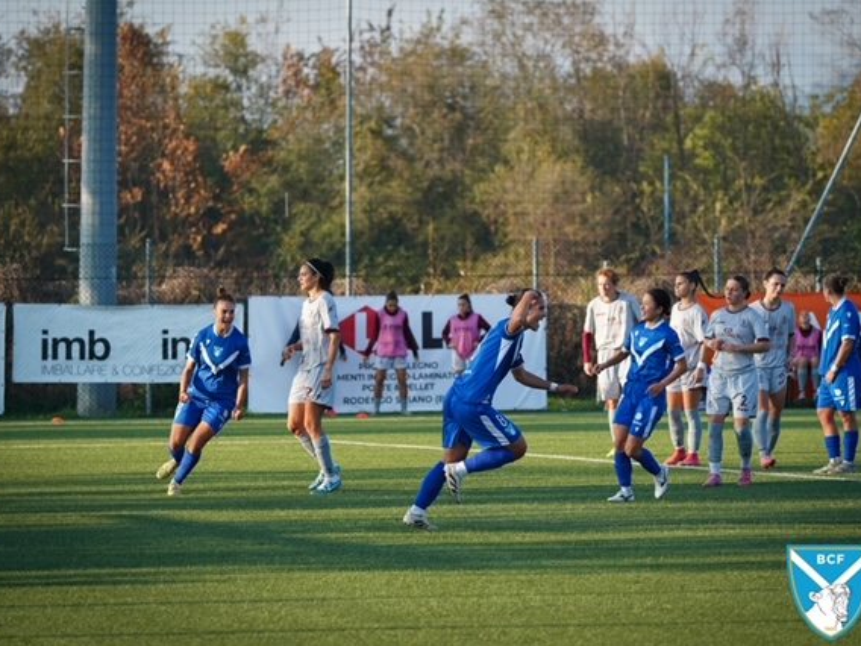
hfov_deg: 9.1
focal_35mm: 217
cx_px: 441
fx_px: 5397
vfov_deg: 6.8
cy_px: 323
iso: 1250
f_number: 5.6
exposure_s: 1/1600
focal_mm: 200
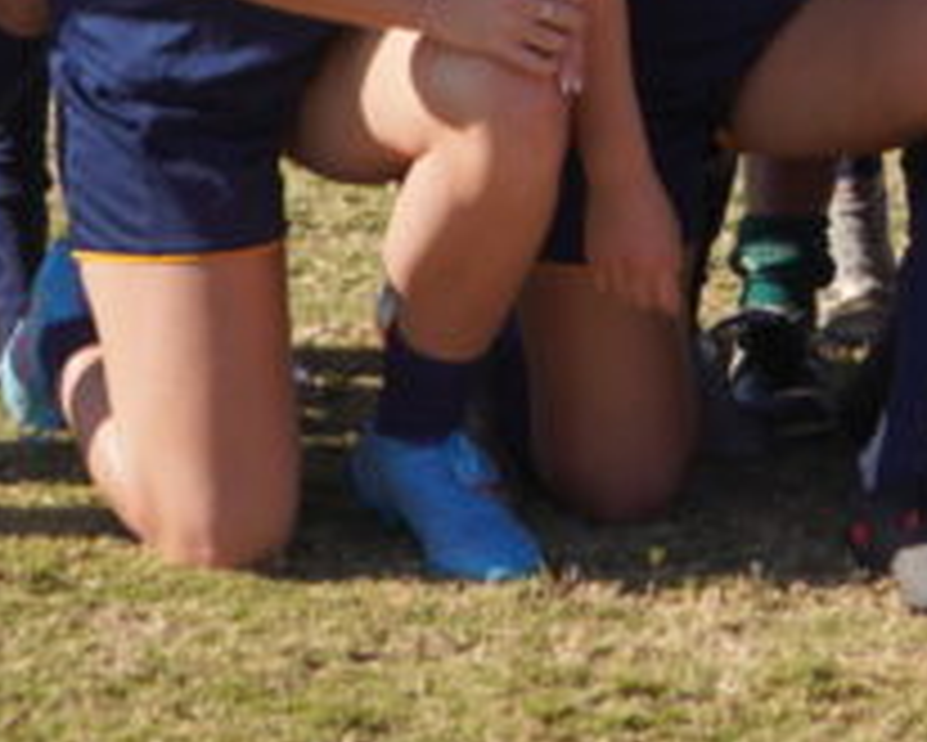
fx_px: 6396
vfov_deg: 6.4
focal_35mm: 233
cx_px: 1242
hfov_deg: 8.2
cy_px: -762
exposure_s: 1/400
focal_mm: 50
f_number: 5
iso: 100
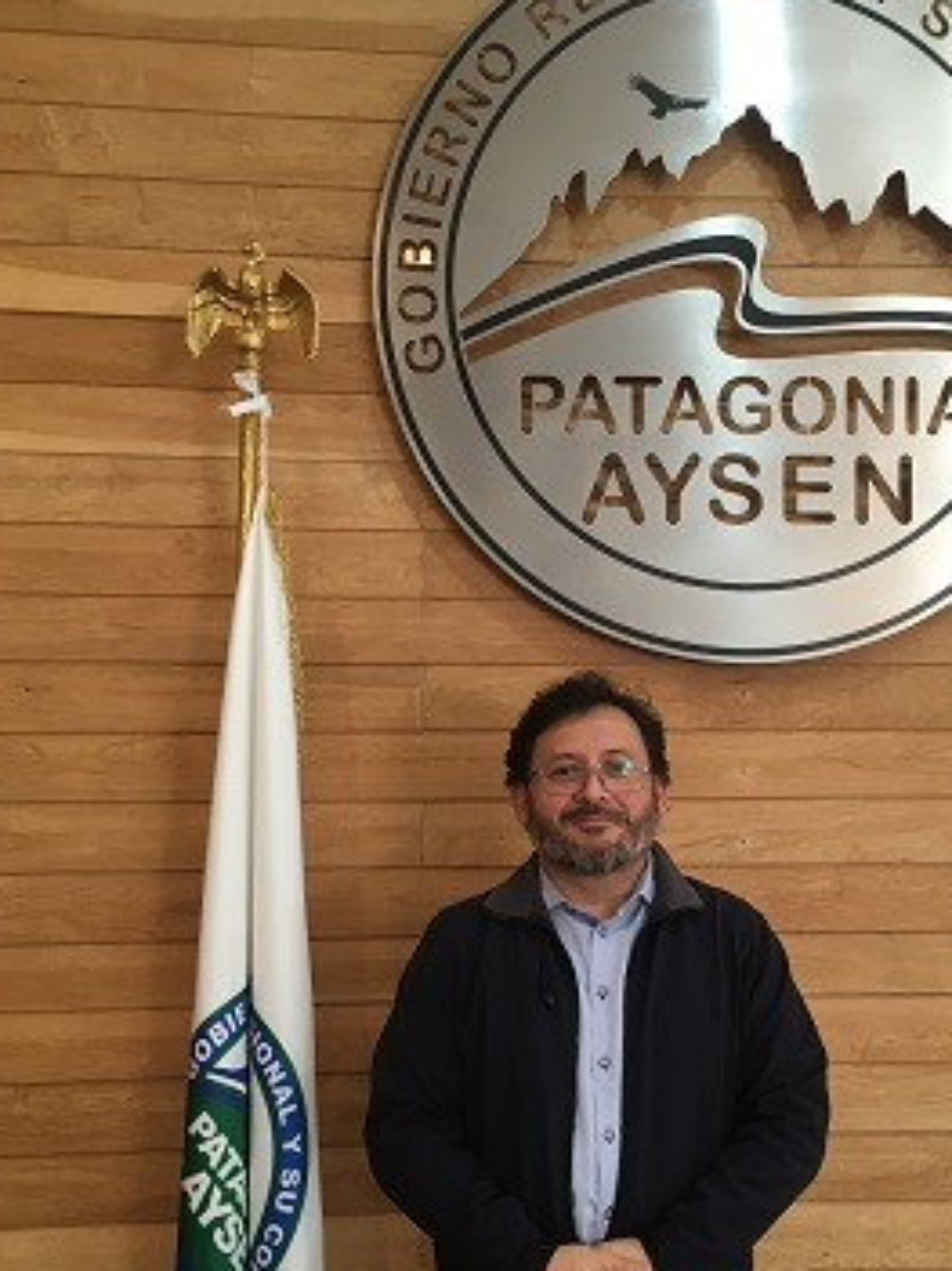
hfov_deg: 35.7
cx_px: 606
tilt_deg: -2.0
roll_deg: +1.1
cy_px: 775
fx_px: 1468
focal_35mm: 40
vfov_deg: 46.5
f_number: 2.2
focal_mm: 4.15
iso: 100
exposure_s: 1/33
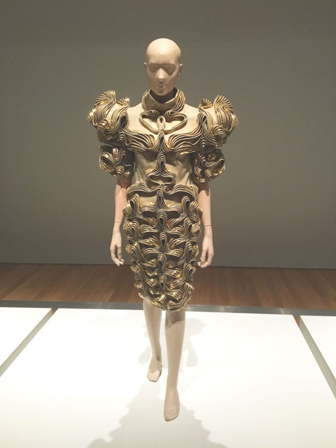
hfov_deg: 48.2
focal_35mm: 29
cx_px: 168
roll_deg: +0.5
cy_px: 224
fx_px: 375
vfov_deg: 61.7
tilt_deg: -13.3
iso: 200
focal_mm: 4.15
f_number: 2.2
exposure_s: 1/20
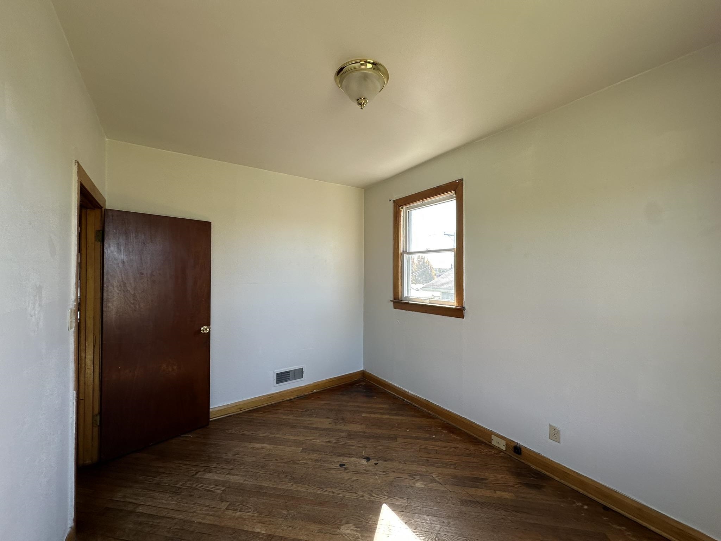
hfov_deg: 102.1
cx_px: 360
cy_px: 270
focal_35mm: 14
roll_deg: -0.5
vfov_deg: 85.7
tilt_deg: +0.8
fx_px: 292
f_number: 2.2
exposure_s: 1/99
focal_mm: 2.22
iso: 50
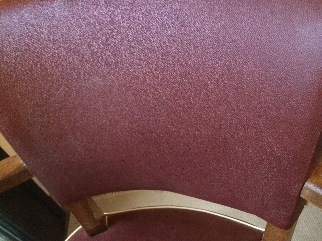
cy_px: 120
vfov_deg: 48.2
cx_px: 161
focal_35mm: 29
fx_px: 270
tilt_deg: -45.2
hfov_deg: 61.7
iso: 640
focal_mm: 4.15
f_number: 2.2
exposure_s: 1/17
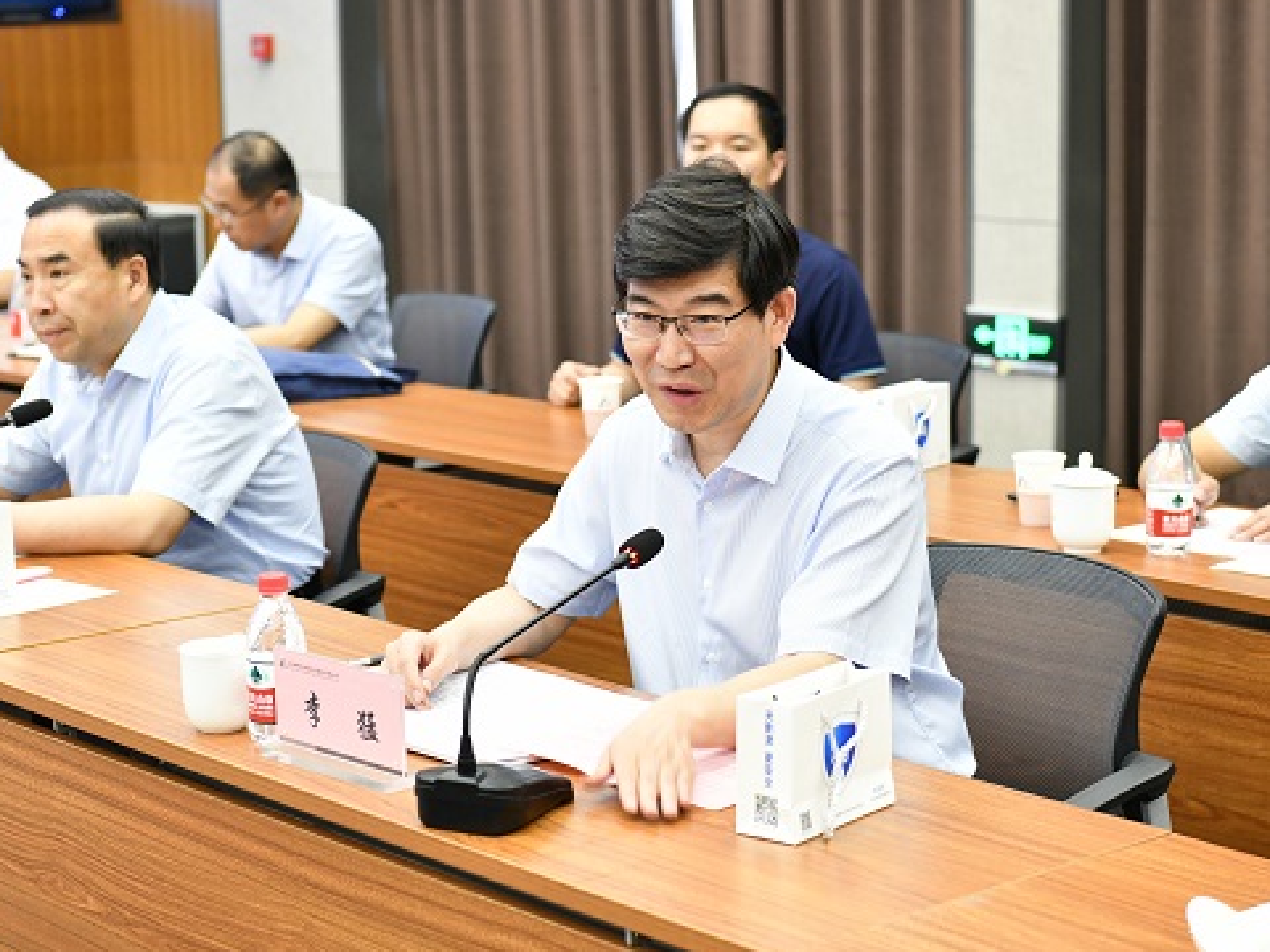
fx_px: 2825
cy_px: 481
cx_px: 579
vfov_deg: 19.1
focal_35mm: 77
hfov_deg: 25.3
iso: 3200
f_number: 4.5
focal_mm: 70
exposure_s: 1/40
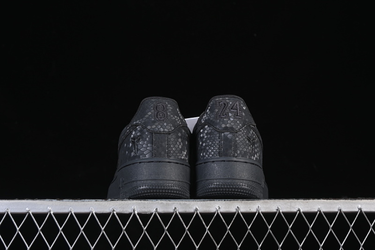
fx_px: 781
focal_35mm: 75
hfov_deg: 27.0
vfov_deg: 18.2
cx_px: 188
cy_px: 125
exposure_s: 1/80
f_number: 7.1
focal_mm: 50
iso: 160
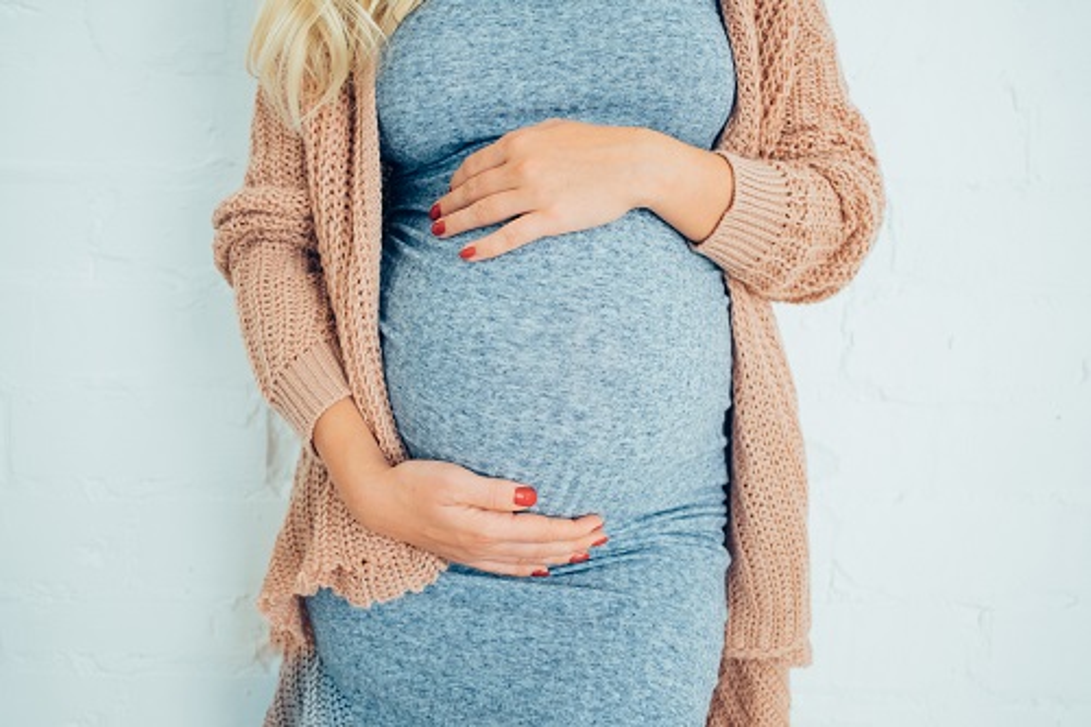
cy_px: 364
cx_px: 546
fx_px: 818
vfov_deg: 47.9
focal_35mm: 27
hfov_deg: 67.4
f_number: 2
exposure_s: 1/420
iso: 200
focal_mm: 18
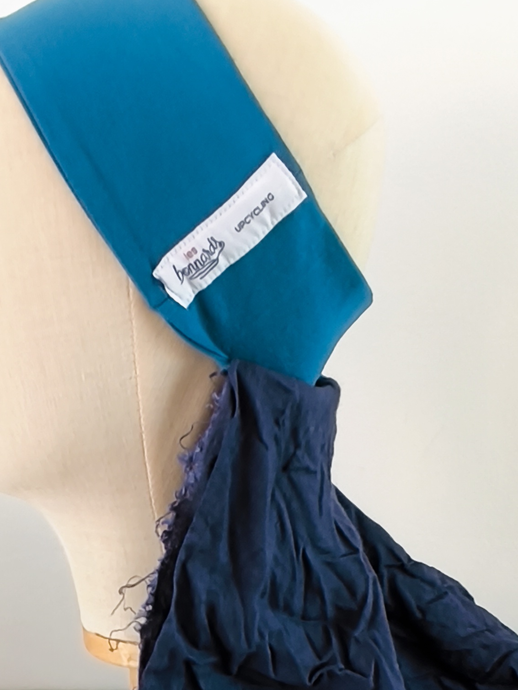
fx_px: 997
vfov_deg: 35.6
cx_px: 182
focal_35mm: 50
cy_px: 637
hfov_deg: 29.0
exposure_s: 1/20
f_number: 2.2
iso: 50
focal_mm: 1.65
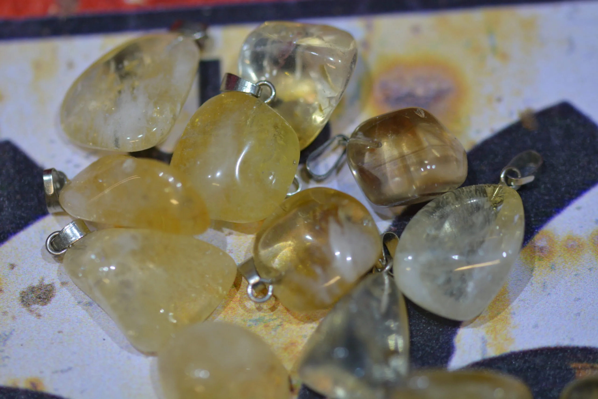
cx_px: 299
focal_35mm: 158
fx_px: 2617
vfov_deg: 8.7
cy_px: 200
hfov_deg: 13.0
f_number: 3.8
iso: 720
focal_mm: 105
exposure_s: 1/125
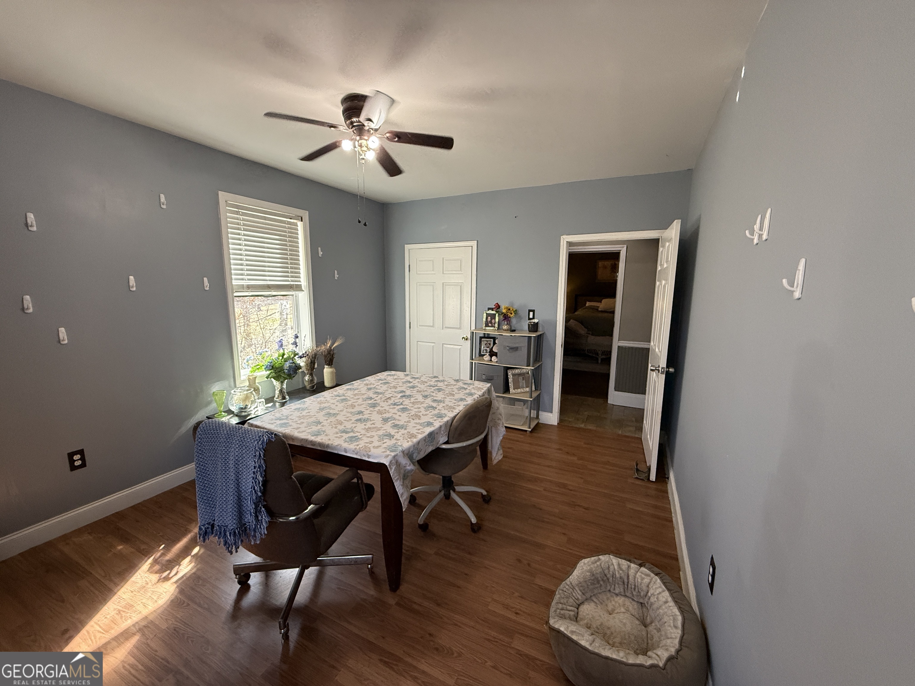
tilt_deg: -8.4
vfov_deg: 85.7
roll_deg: -0.9
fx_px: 370
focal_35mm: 14
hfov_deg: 102.1
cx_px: 458
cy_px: 343
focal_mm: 2.22
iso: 400
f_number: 2.2
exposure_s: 1/120
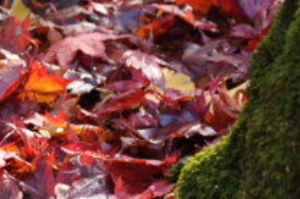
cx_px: -53
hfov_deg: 4.2
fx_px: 4076
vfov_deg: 2.8
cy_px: 243
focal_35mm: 490
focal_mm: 85
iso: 320
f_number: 5.6
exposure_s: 1/30
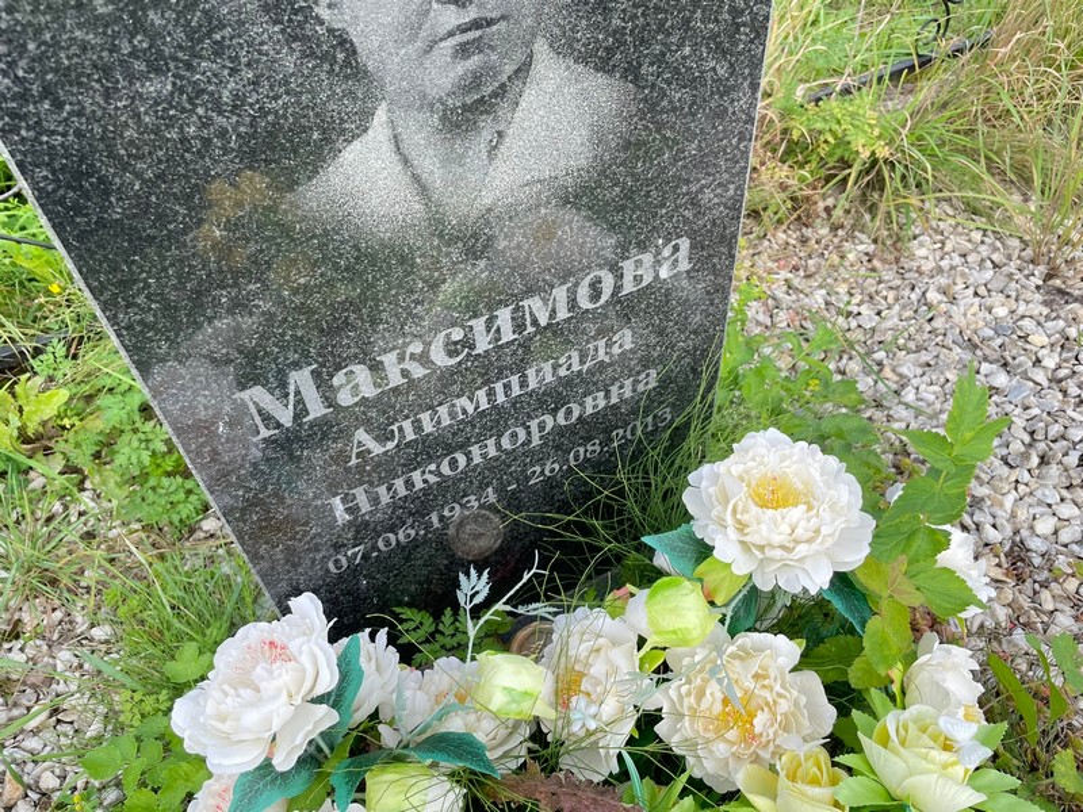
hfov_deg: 67.3
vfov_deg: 53.1
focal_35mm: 26
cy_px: 406
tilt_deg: -49.1
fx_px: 813
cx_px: 542
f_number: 1.6
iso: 32
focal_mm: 4.2
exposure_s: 1/500
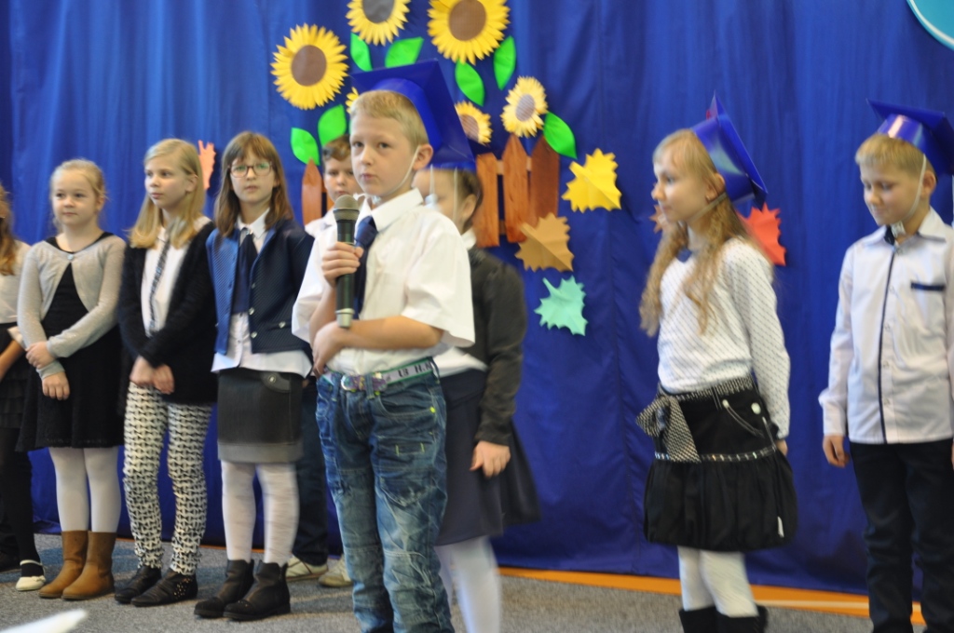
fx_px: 1786
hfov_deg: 29.9
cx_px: 477
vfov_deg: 20.1
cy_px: 316
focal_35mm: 68
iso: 400
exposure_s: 1/6
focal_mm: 45
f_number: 4.8
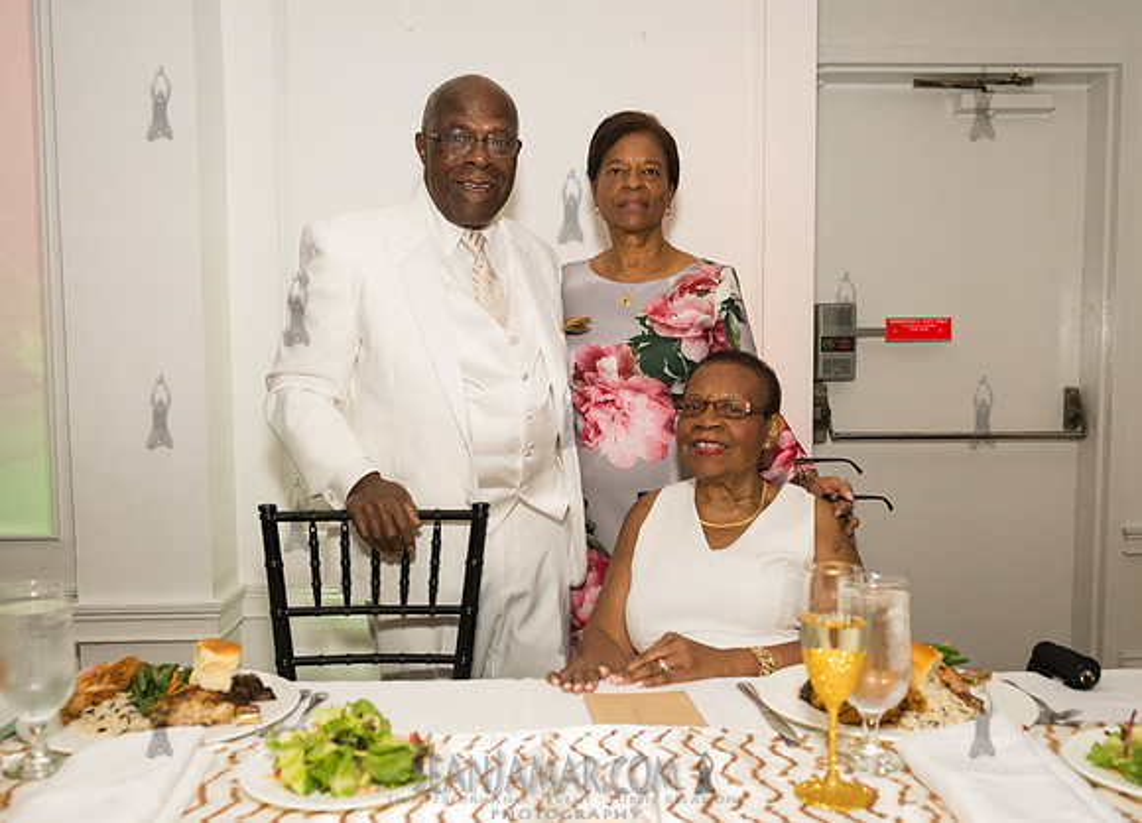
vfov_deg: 42.9
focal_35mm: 32
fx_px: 1046
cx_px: 558
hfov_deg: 57.3
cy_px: 461
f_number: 4
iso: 2500
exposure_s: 1/800
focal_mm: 27
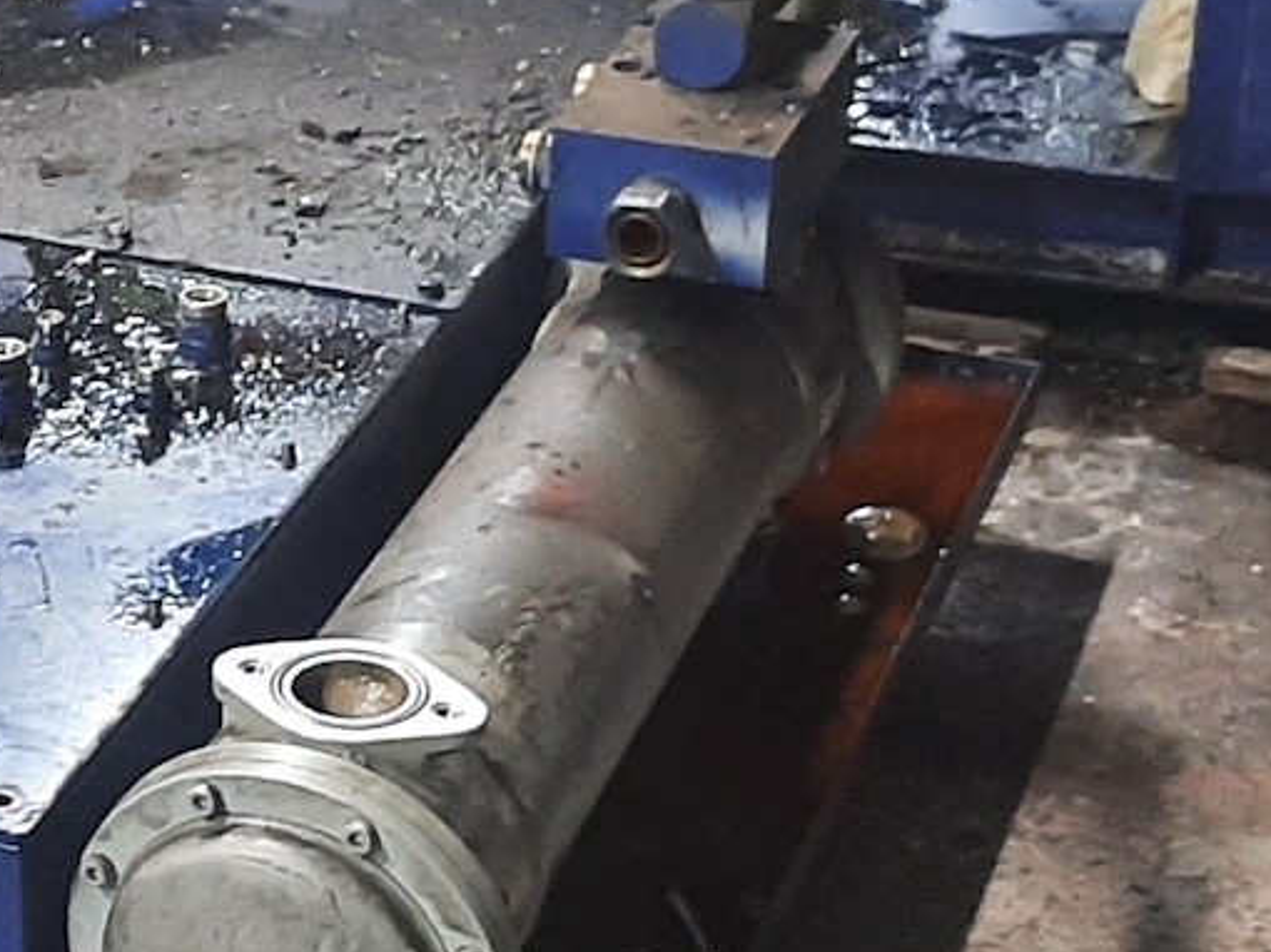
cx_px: 42
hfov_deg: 18.8
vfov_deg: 14.5
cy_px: 401
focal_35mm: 102
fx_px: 3743
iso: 400
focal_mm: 3.92
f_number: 1.7
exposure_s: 1/25
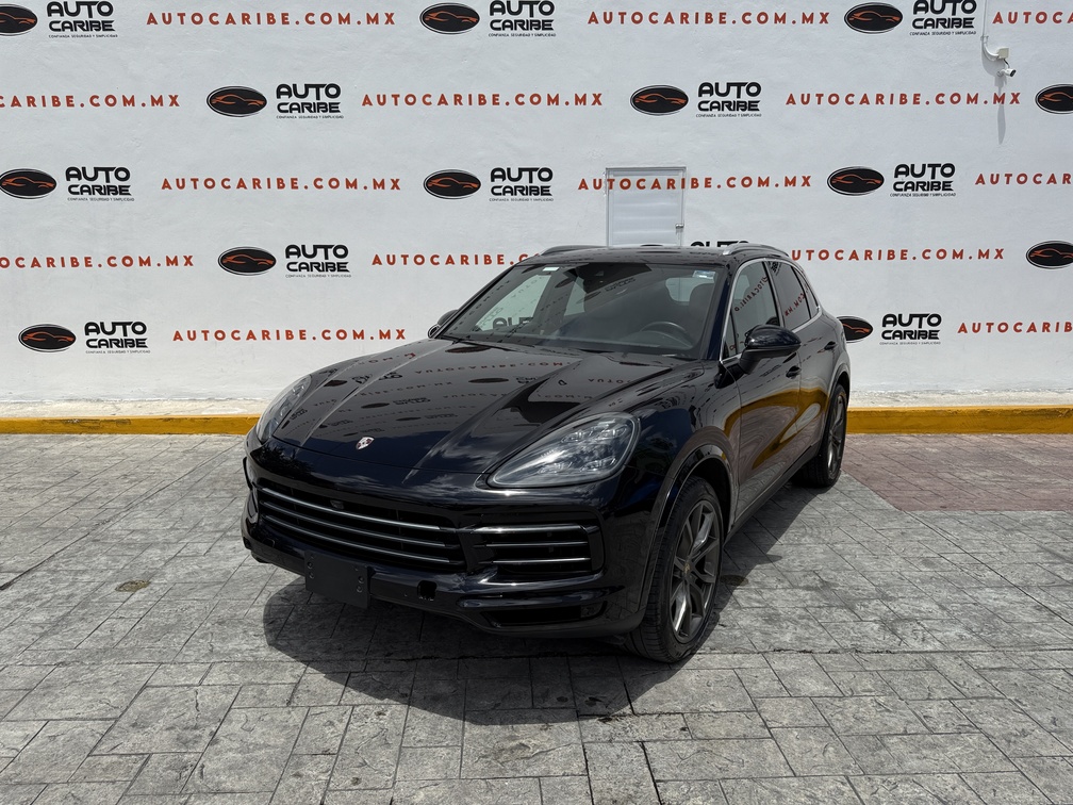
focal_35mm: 24
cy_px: 402
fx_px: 744
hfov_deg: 71.6
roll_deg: +0.4
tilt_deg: -10.2
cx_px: 536
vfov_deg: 56.8
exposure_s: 1/8130
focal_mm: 6.76
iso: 80
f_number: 1.78
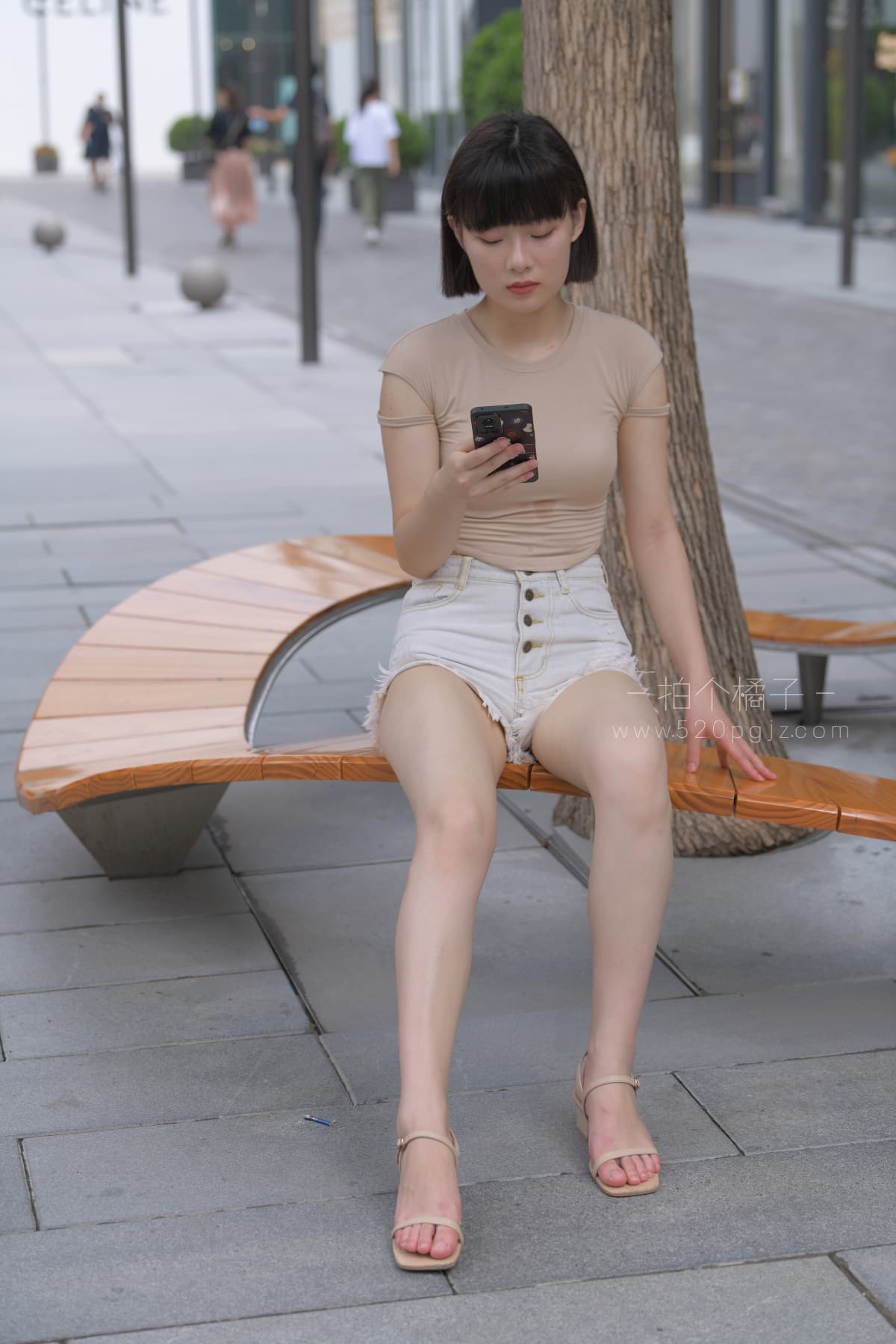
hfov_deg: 19.5
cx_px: 448
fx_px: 2613
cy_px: 672
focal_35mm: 70
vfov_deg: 28.8
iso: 100
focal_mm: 70
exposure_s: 1/400
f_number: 4
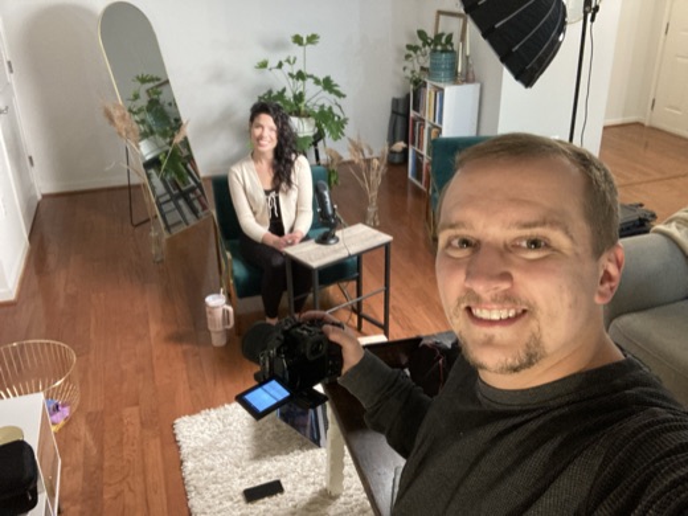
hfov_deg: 56.8
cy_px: 258
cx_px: 344
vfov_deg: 44.2
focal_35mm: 32
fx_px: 636
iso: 400
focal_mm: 2.87
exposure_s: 1/30
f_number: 2.2
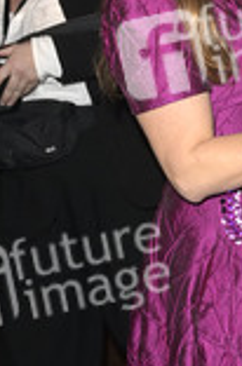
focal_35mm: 90
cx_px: 305
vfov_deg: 22.7
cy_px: 162
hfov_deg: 14.5
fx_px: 914
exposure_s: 1/125
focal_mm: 35
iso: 640
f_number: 5.6
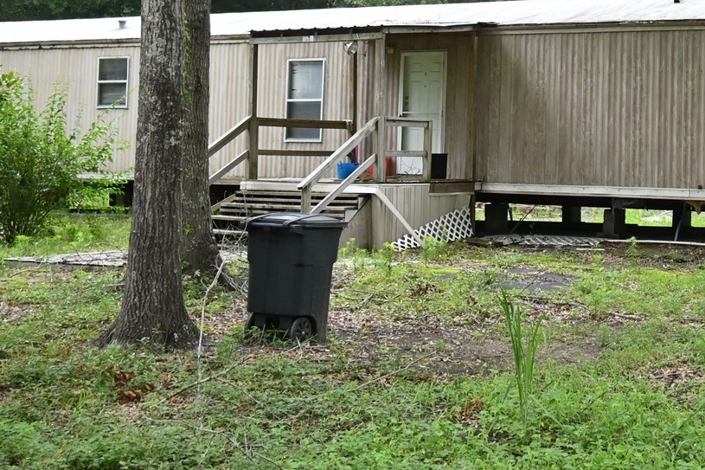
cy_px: 95
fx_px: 1253
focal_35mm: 64
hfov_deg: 30.0
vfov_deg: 21.0
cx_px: 638
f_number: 3.5
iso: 800
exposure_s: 1/1600
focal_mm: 16
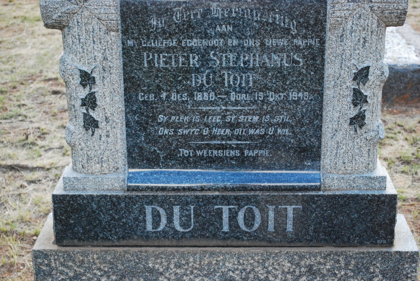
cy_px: 140
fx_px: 788
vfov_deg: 20.2
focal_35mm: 68
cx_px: 210
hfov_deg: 29.8
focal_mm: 45
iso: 1600
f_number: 5.3
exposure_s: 1/500
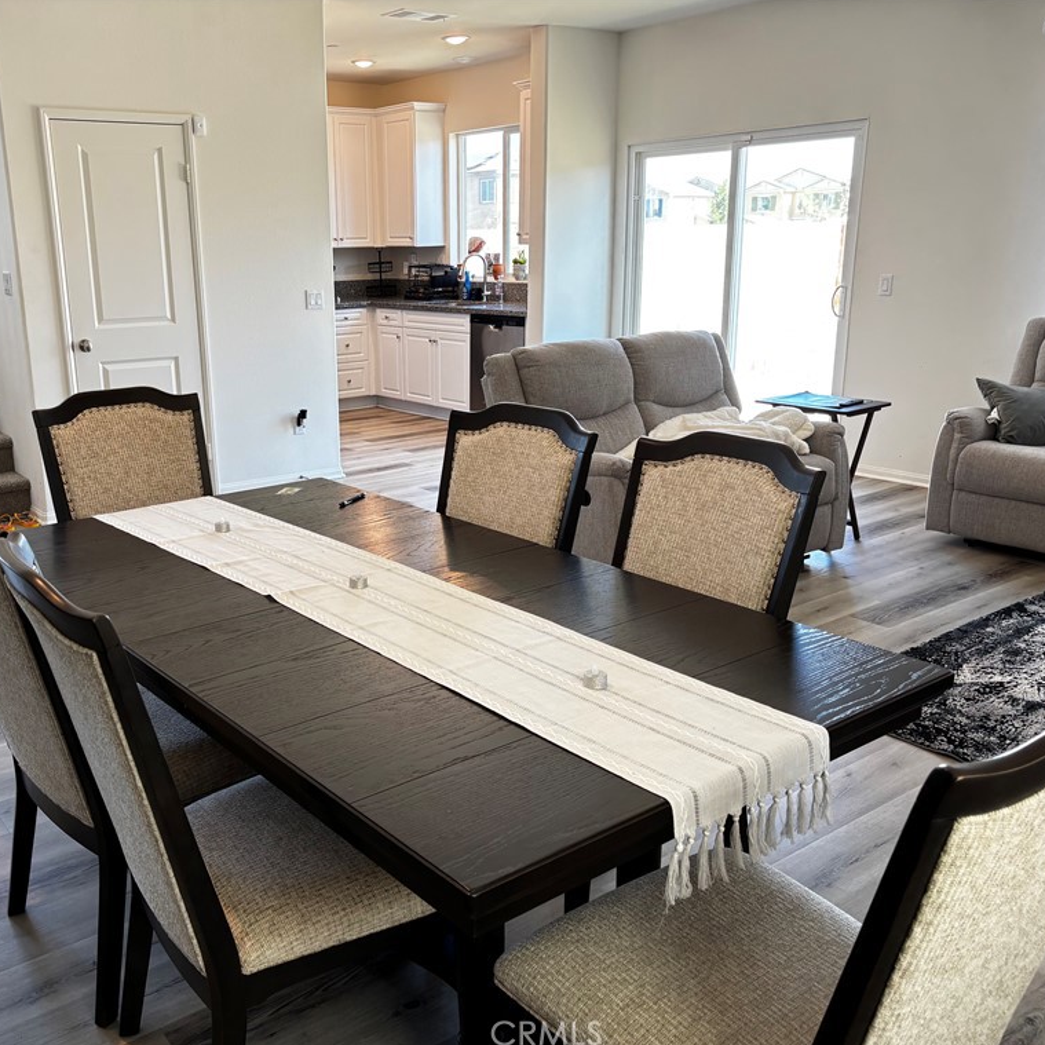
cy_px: 525
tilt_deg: -15.6
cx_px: 399
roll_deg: +1.3
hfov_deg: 52.0
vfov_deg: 52.5
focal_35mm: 31
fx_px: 1059
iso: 80
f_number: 1.6
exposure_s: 1/60
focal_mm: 5.96
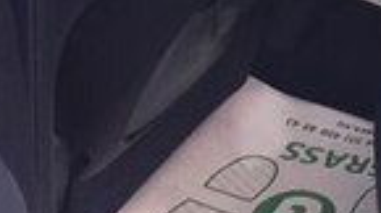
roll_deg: -0.4
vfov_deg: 8.1
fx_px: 1452
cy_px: -172
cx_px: 573
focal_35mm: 144
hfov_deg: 14.0
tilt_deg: -22.9
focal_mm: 4.15
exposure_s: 1/33
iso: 64
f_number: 2.2
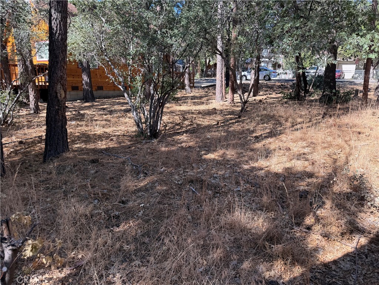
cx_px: 190
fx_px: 263
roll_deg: -0.4
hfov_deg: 71.6
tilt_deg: -13.7
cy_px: 142
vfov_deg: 56.8
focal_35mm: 24
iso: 80
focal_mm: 6.76
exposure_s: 1/539
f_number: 1.78
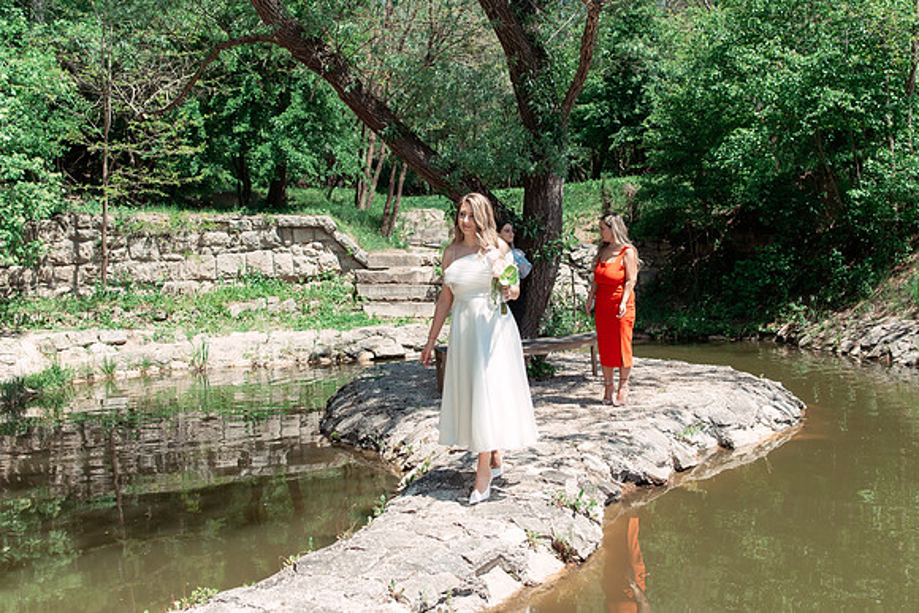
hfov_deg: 51.2
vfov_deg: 35.5
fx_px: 958
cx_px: 464
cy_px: 284
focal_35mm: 38
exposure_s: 1/1600
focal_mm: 35
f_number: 4.5
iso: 125
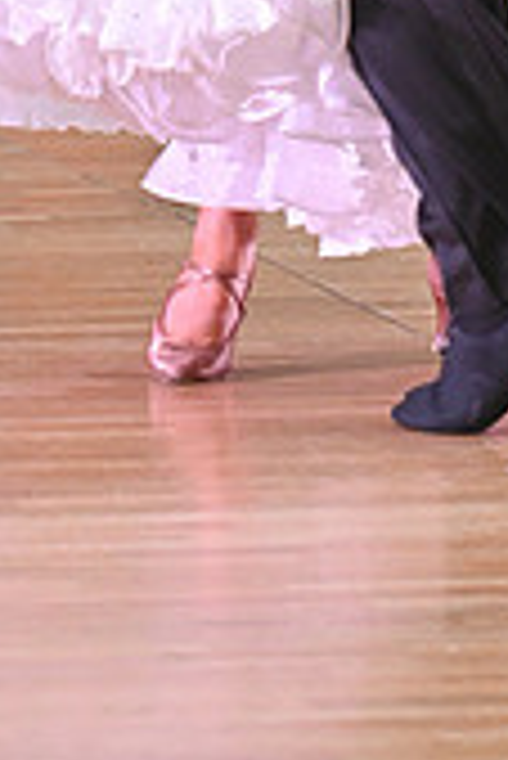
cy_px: -522
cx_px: 362
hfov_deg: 2.0
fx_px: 14490
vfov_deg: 3.0
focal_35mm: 686
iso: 3200
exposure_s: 1/400
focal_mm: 200
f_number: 4.5
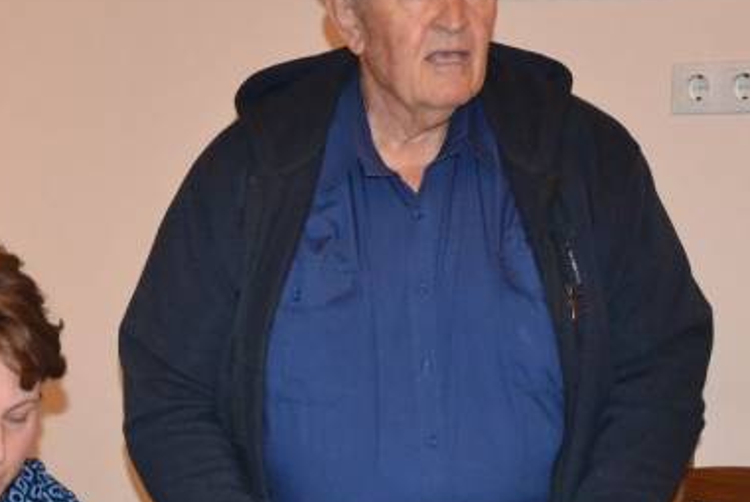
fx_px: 1710
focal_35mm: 82
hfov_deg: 24.4
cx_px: 168
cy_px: 386
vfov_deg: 16.6
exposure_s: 1/60
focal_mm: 26
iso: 3200
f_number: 4
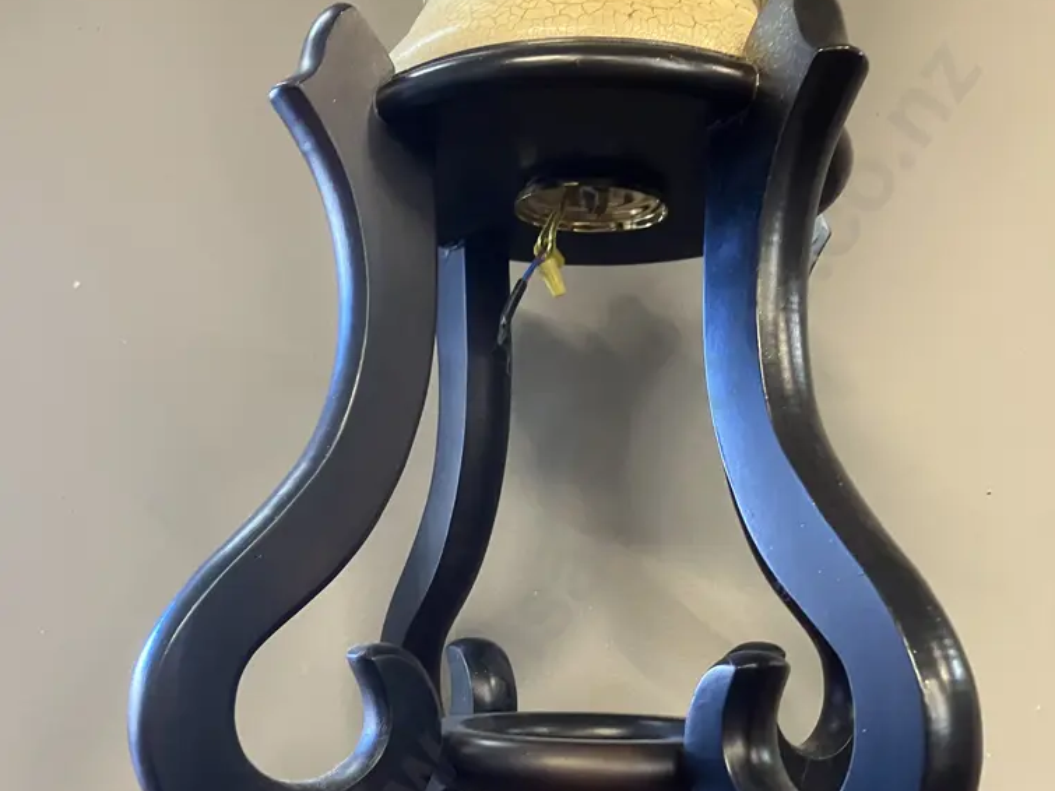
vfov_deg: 36.5
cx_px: 534
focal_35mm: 38
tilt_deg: +1.9
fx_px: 1158
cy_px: 627
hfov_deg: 49.0
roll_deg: -0.1
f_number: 1.8
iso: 250
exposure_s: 1/33
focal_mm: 3.99
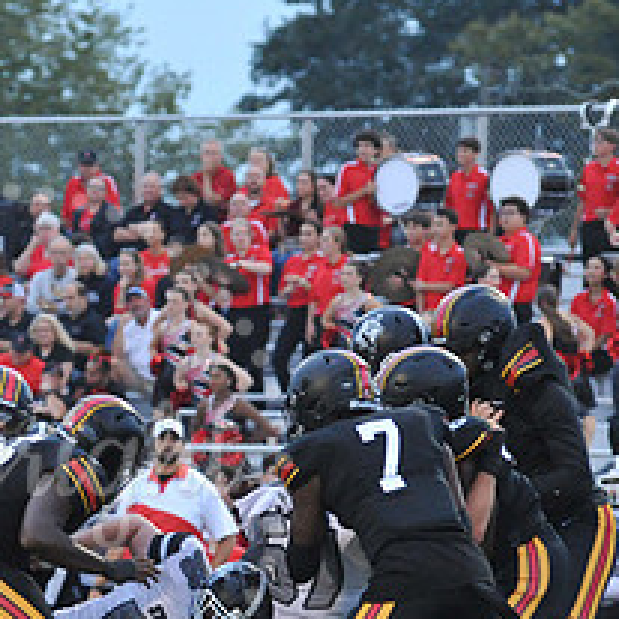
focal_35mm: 477
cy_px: 466
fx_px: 9650
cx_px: 6
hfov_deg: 3.7
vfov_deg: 3.7
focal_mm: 200
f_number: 5.6
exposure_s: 1/250
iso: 4000
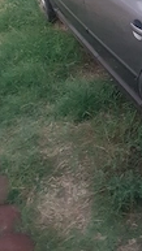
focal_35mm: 61
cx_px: 185
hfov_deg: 18.4
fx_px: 407
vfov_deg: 32.1
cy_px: 12
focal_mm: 3.6
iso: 160
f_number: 1.9
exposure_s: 1/50
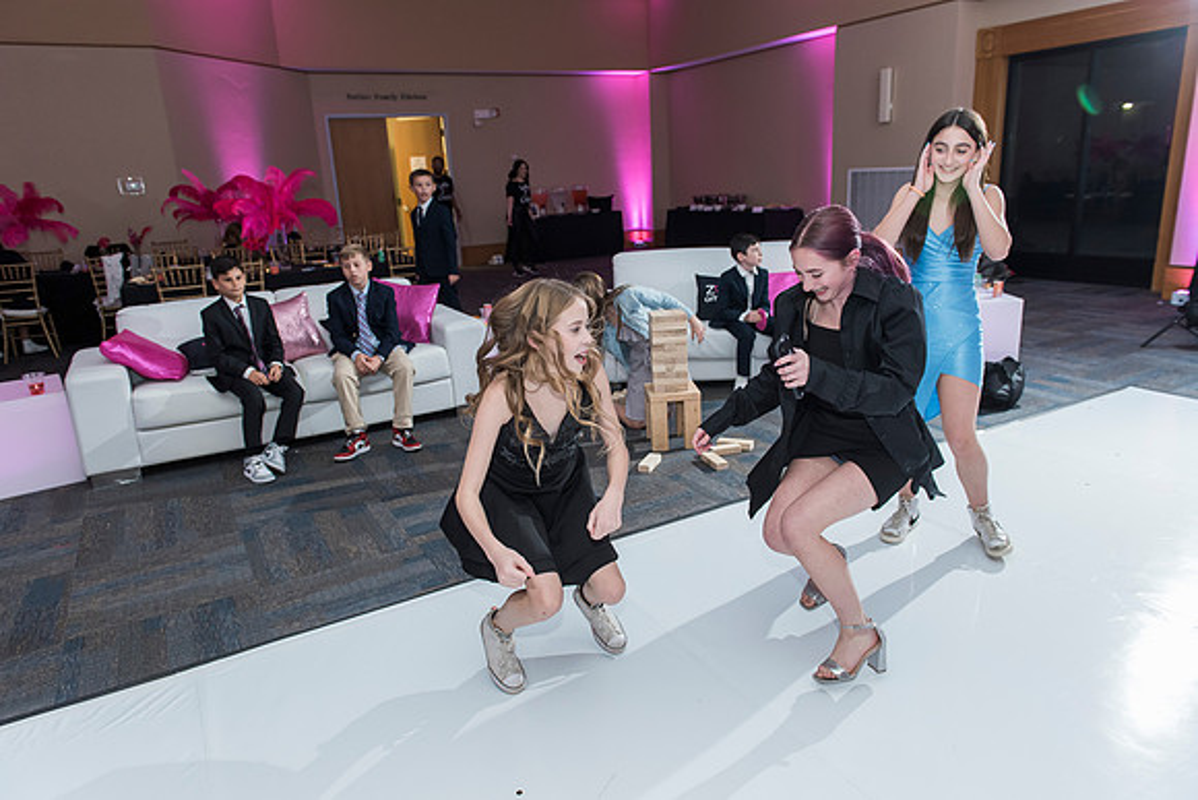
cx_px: 599
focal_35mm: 24
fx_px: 799
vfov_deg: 53.2
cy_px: 400
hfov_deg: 73.7
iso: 1250
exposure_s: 1/100
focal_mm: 24
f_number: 4
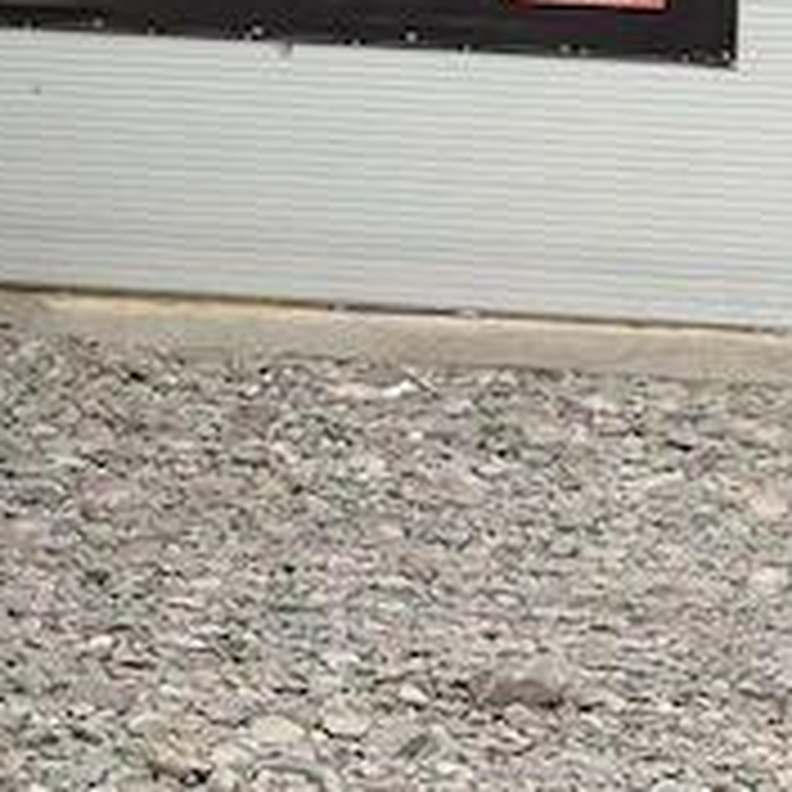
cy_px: -166
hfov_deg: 11.7
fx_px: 3753
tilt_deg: -0.4
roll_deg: -1.5
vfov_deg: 11.8
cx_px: -266
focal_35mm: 145
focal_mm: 6.76
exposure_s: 1/962
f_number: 1.78
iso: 64
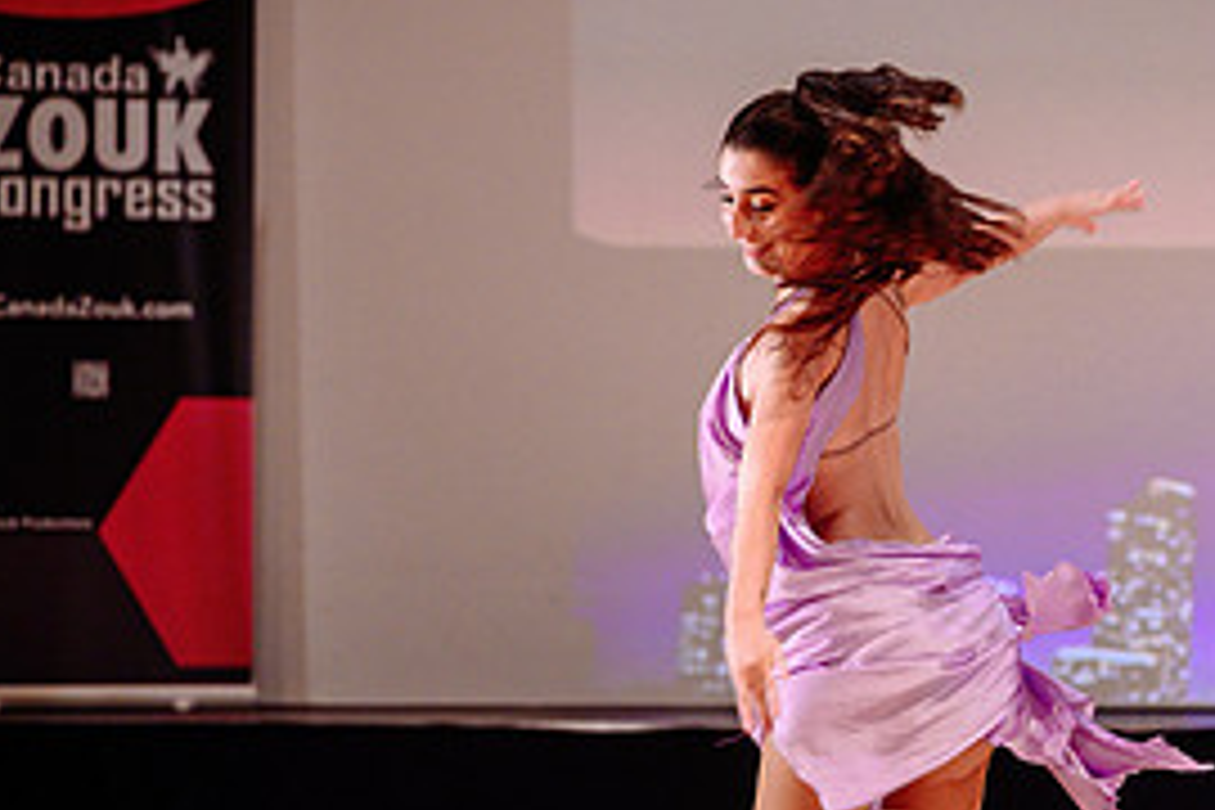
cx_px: 1264
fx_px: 5231
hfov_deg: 13.0
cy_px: 471
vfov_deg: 8.9
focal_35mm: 155
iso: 1000
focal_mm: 70
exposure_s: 1/500
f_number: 2
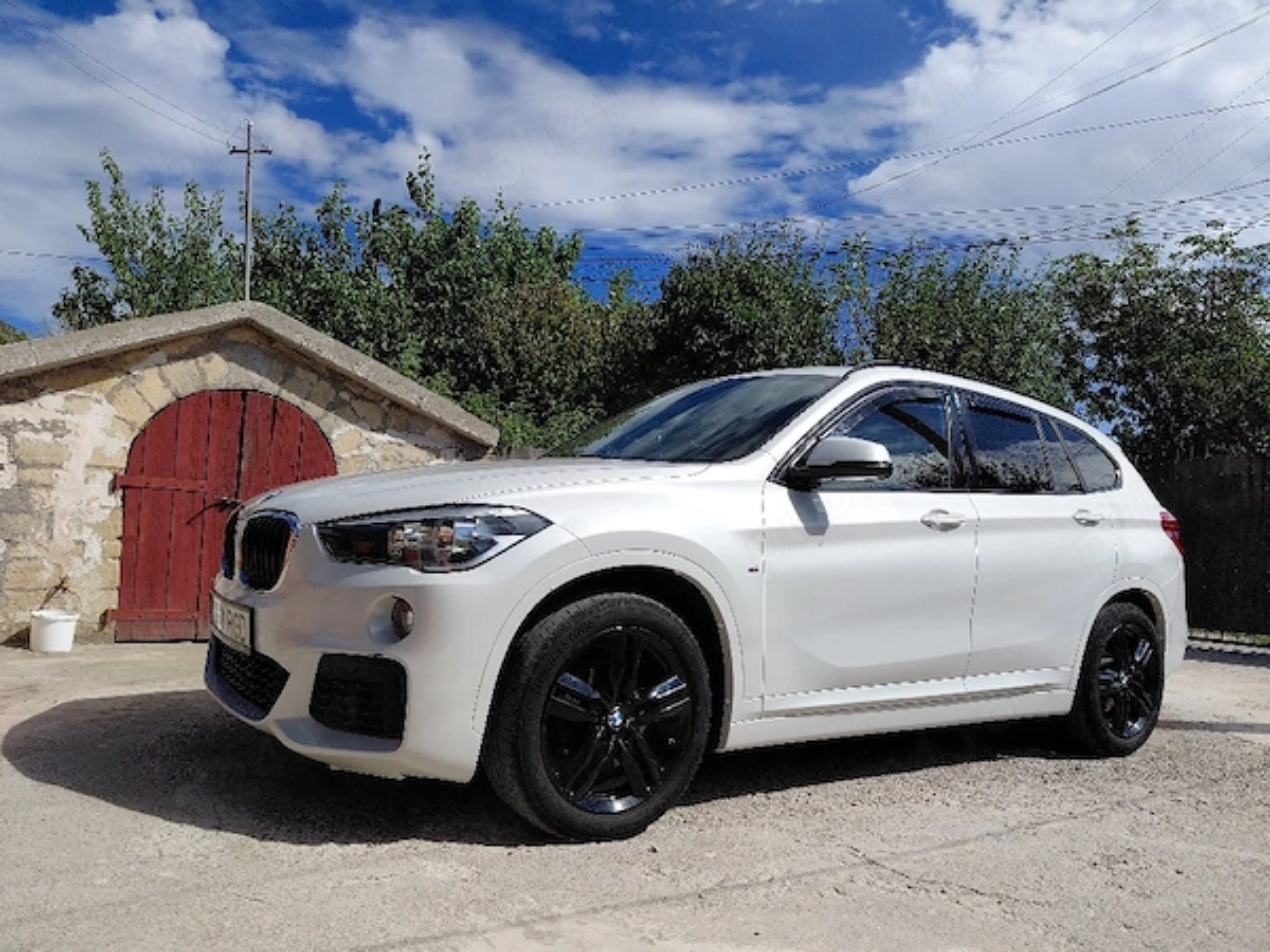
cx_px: 635
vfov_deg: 54.9
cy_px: 476
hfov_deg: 69.4
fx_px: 917
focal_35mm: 25
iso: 50
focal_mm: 4.69
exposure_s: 1/10000
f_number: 1.8
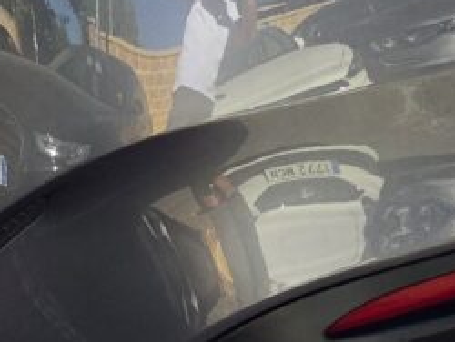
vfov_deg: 9.8
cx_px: 87
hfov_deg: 13.3
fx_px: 1934
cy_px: -151
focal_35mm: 147
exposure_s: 1/6806
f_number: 1.4
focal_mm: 6.5
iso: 64
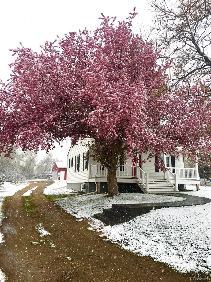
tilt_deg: +12.8
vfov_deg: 61.7
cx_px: 106
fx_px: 236
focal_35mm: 29
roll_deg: -0.9
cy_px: 141
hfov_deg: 48.2
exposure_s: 1/279
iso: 25
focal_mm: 4.15
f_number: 2.2
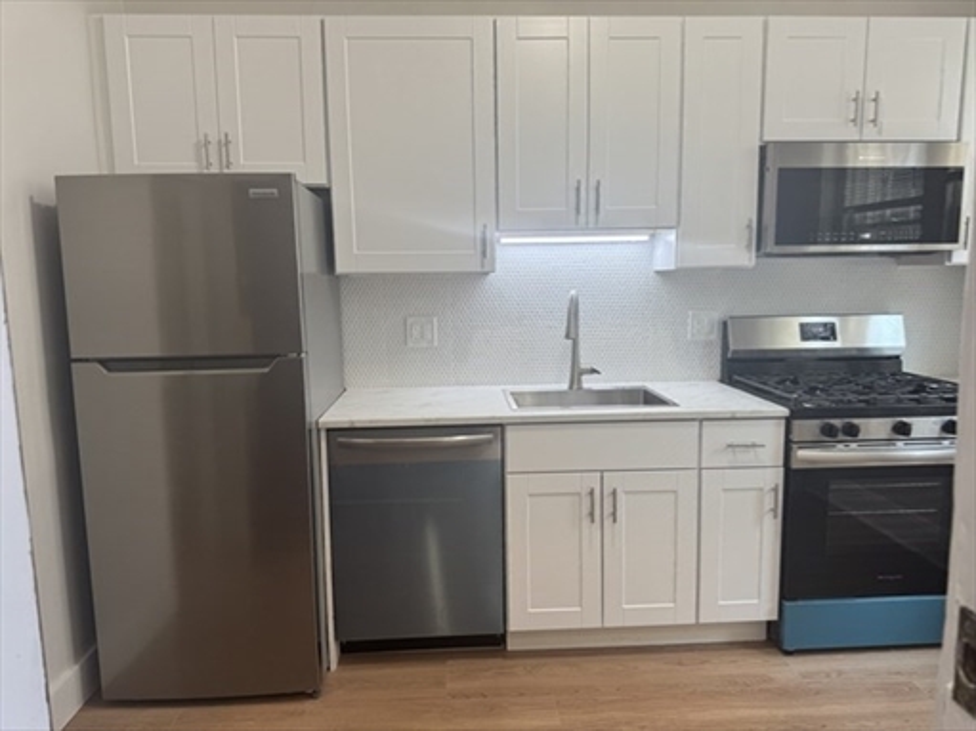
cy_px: 366
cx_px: 488
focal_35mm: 24
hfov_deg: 71.6
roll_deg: +0.7
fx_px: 677
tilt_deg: -8.4
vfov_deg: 56.8
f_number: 1.78
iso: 80
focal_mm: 6.76
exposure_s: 1/120
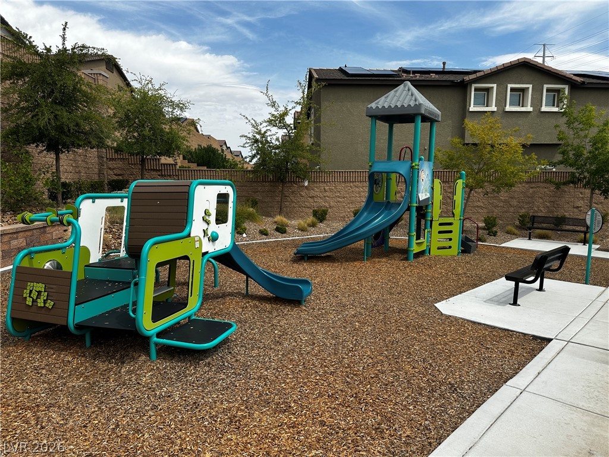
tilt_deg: -6.3
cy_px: 228
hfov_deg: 71.6
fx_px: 422
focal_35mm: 24
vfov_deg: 56.8
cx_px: 304
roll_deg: -0.9
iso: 80
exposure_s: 1/4545
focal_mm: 6.86
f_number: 1.78
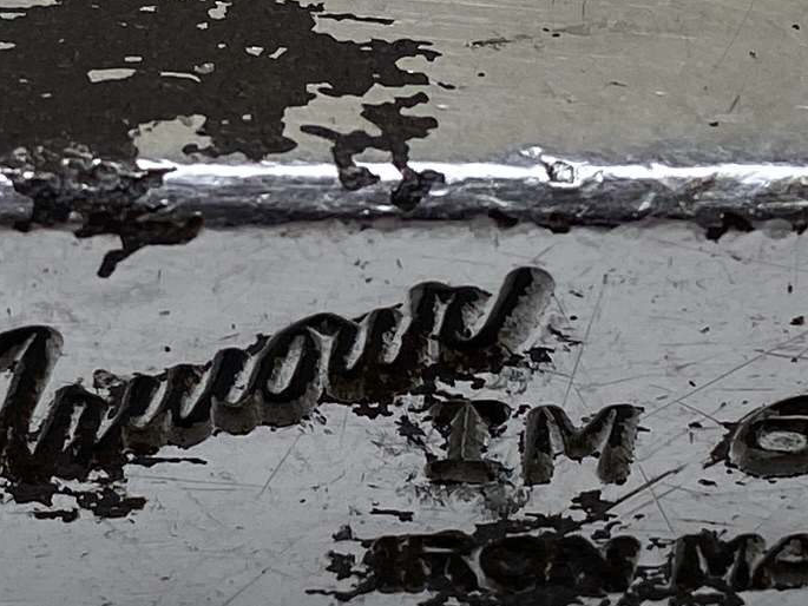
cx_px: 167
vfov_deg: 9.7
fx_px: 3572
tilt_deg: -47.6
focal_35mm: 153
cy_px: 360
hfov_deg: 12.9
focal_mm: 4.25
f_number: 1.8
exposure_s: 1/326
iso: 32
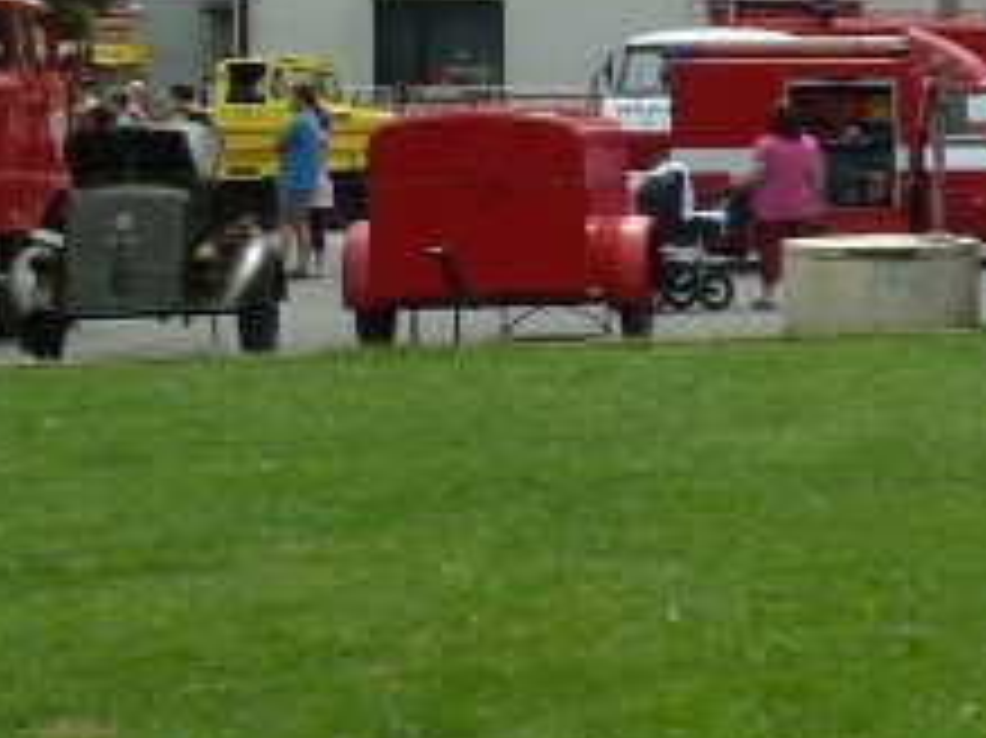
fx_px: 3331
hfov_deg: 13.4
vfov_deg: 12.6
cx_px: 2206
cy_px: 153
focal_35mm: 117
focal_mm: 4.1
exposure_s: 1/400
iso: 80
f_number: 4
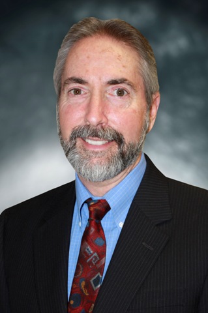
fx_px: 1476
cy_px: 156
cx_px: 104
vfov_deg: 12.1
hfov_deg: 8.1
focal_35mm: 170
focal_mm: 170
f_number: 5.6
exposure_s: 1/125
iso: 250
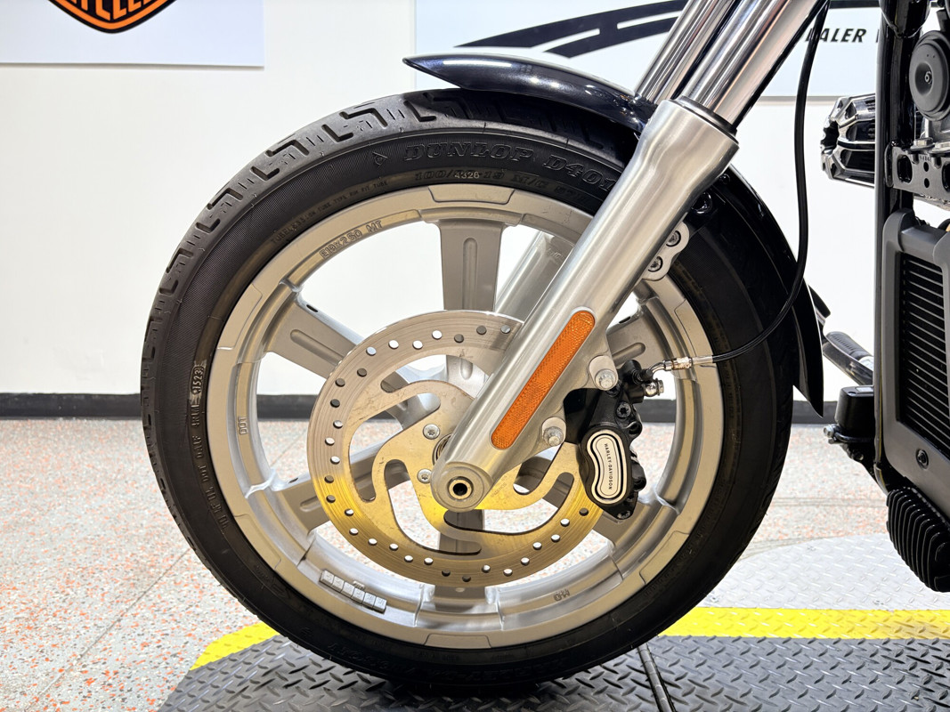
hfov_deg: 67.3
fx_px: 713
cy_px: 356
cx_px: 475
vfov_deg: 53.1
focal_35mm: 26
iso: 80
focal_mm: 5.96
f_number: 1.6
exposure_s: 1/120
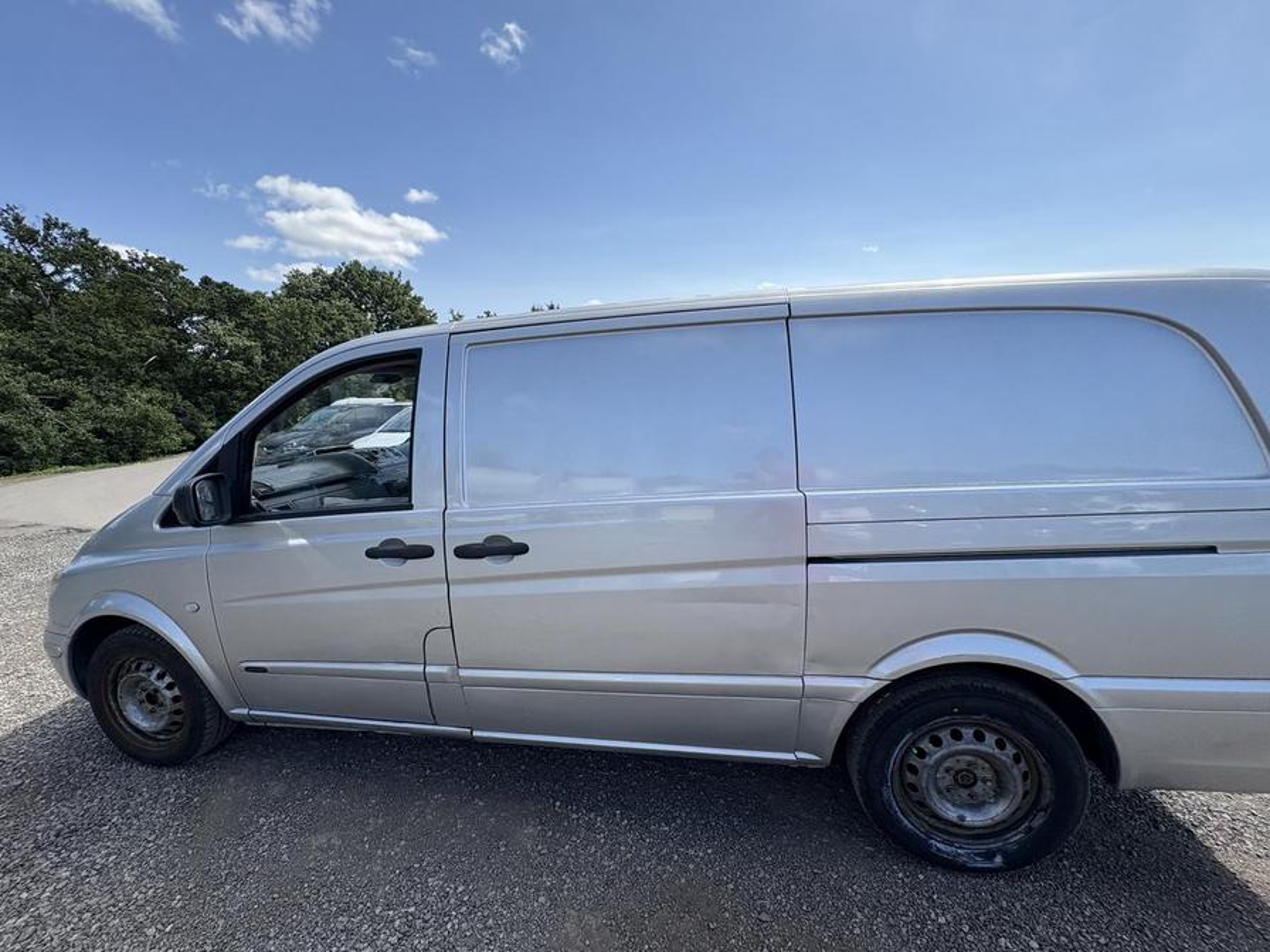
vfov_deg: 85.7
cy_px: 476
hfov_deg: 102.1
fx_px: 514
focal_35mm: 14
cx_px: 635
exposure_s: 1/1256
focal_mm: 2.22
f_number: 2.2
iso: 50
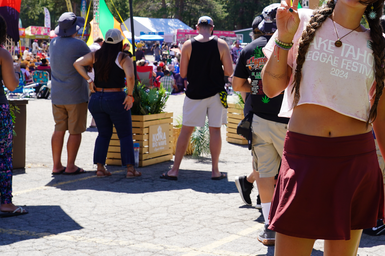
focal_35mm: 73
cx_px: 310
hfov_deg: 27.1
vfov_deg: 18.5
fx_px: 781
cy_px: 53
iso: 100
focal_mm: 41
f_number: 8
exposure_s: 1/125
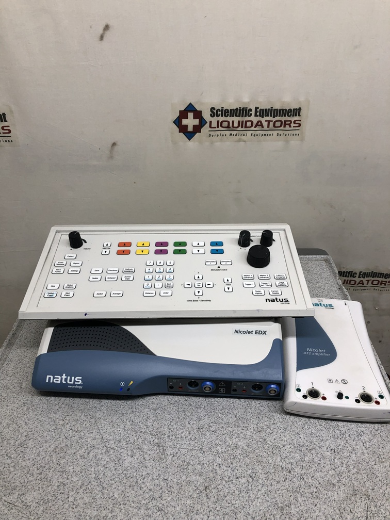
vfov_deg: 63.4
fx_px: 421
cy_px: 260
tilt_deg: -31.4
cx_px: 195
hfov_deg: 49.7
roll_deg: +1.1
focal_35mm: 28
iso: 50
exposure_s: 1/120
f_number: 1.8
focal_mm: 3.99
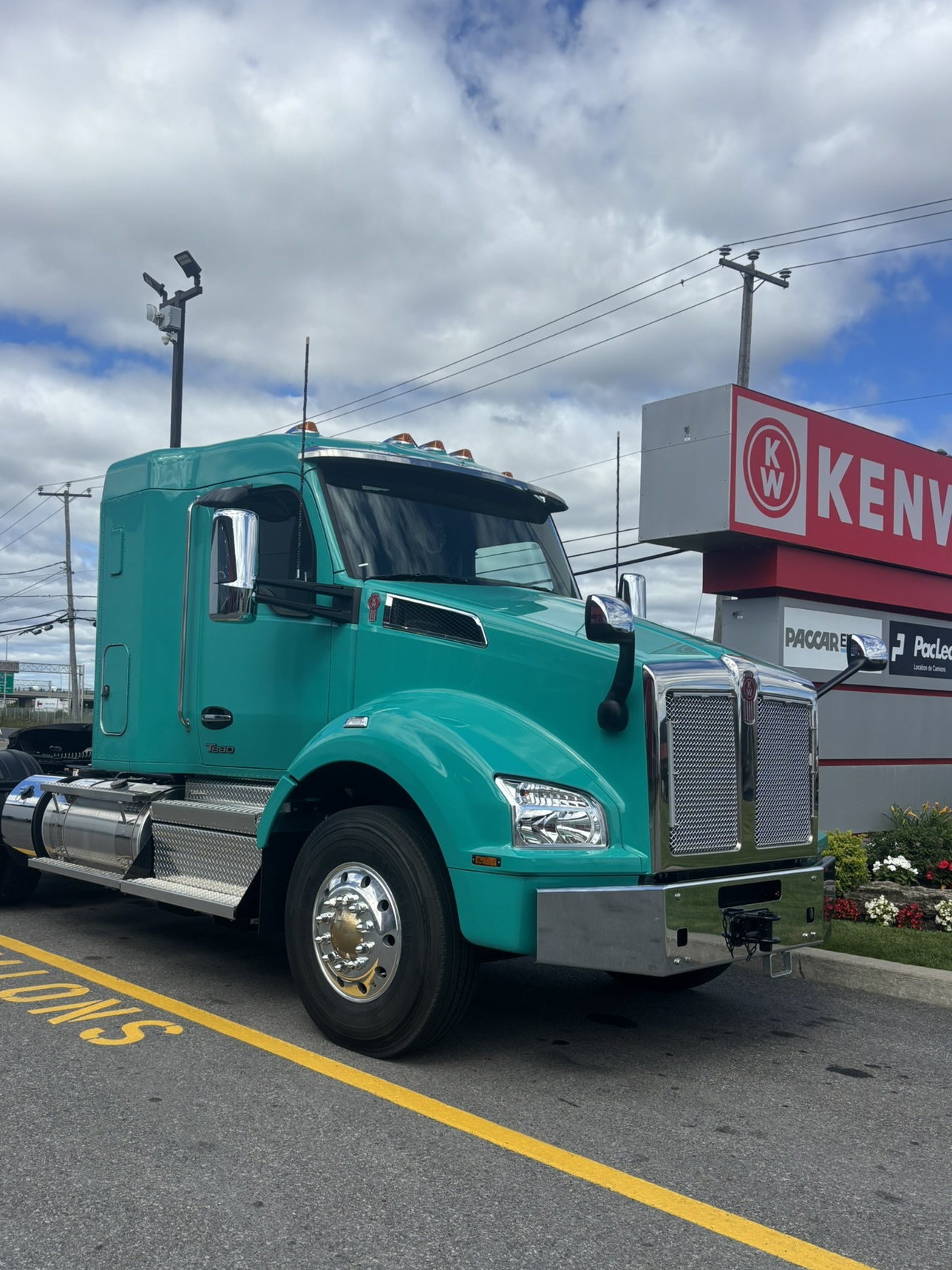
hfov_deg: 45.3
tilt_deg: +1.1
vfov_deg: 58.3
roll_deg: -1.7
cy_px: 676
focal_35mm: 31
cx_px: 409
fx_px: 1137
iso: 50
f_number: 1.6
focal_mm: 5.96
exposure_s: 1/4255
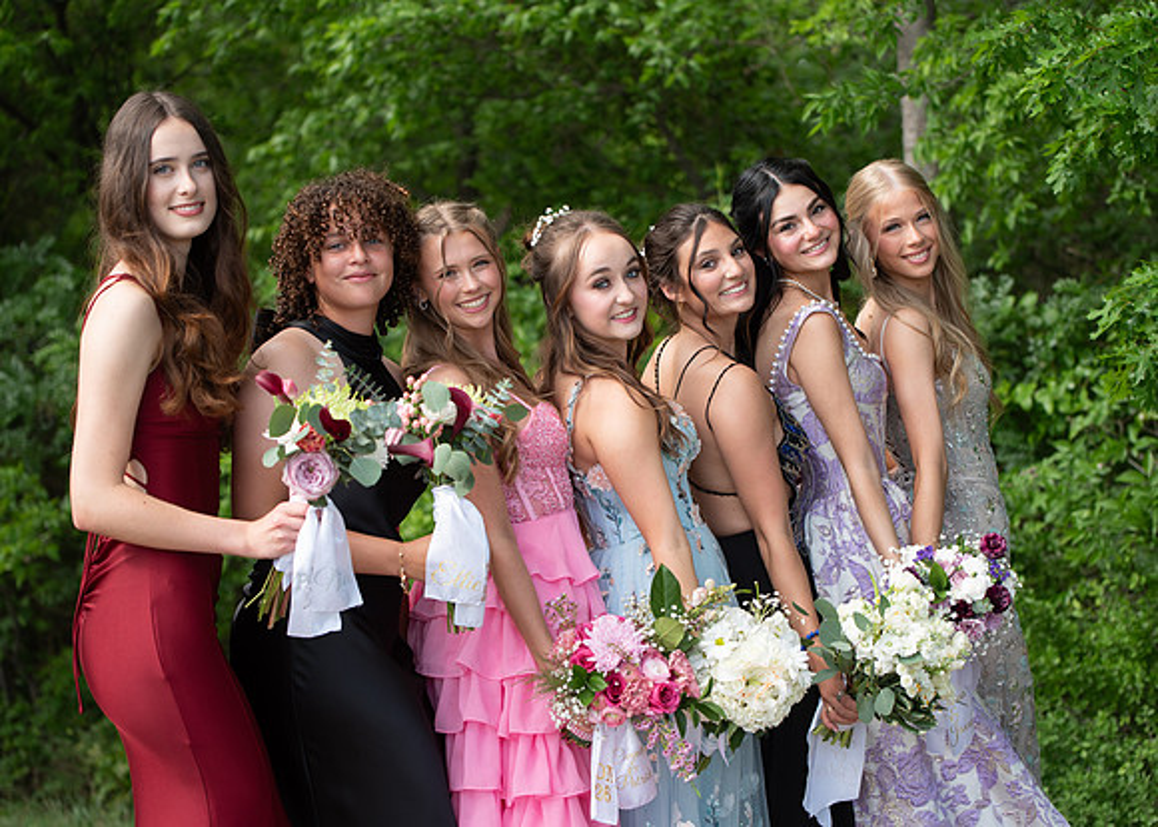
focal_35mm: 82
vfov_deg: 17.4
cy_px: 419
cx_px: 597
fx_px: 2698
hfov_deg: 24.2
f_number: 2.8
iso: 100
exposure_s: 1/500
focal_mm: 70
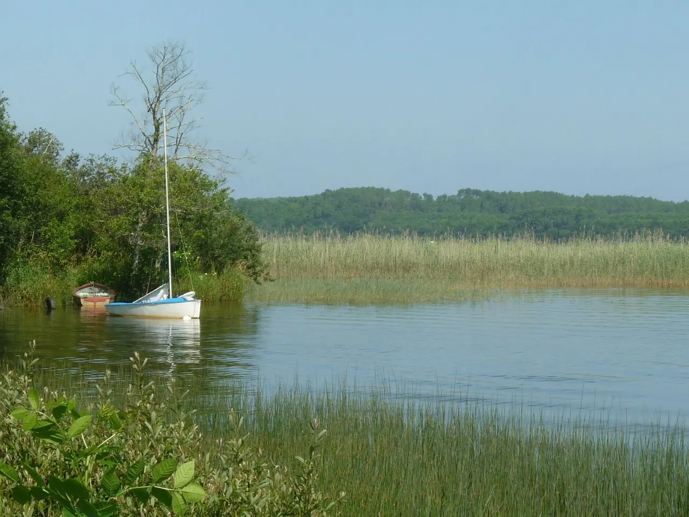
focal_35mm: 123
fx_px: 2448
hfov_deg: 16.0
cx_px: 344
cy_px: 258
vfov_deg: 12.0
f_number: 5.6
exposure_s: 1/500
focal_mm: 12.4
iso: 100
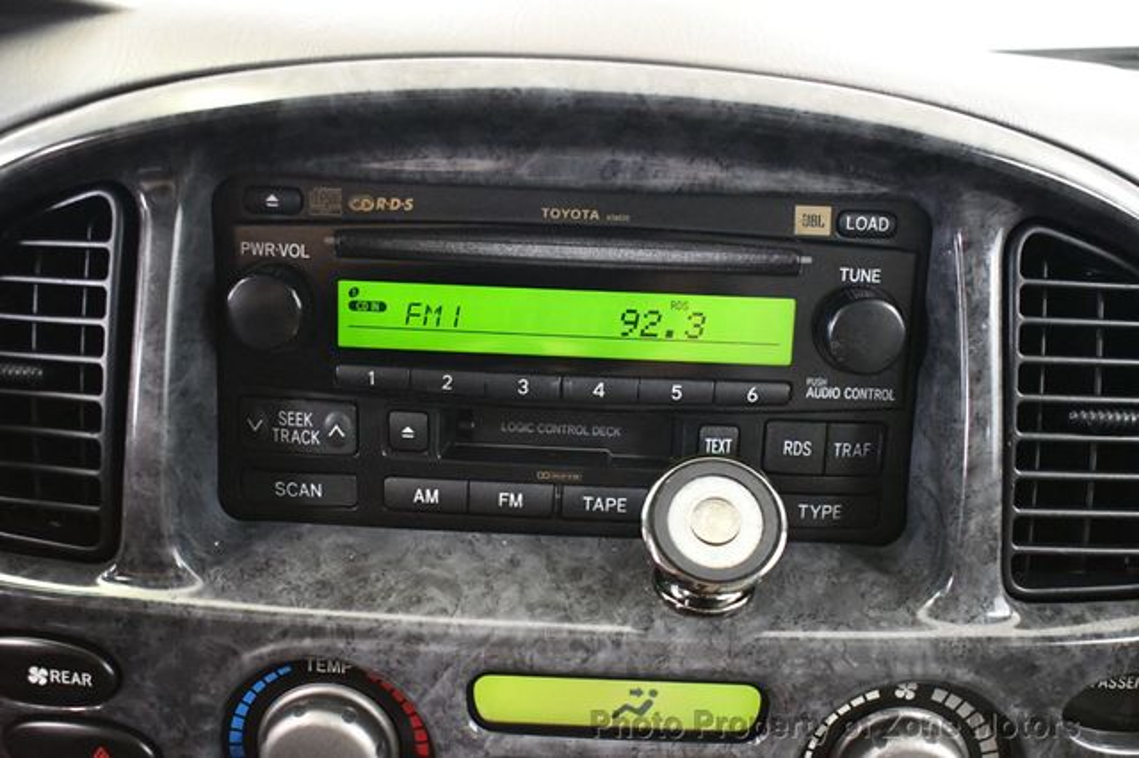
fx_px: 1265
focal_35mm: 40
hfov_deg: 48.5
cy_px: 379
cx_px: 570
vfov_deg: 33.4
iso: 9000
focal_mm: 27
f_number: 4
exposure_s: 1/60
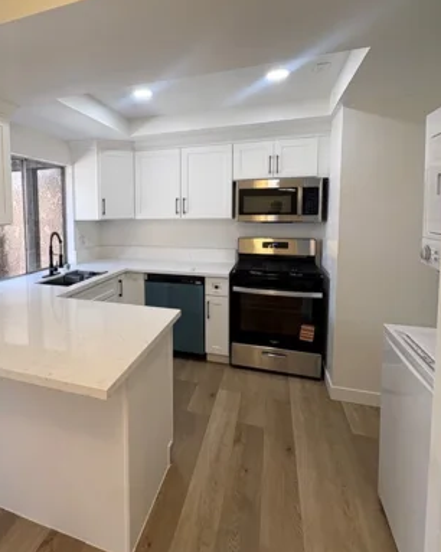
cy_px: 236
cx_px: 150
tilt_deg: -5.2
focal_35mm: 20
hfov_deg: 66.4
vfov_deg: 79.9
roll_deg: -0.7
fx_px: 327
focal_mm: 2.22
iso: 64
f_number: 2.2
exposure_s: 1/99
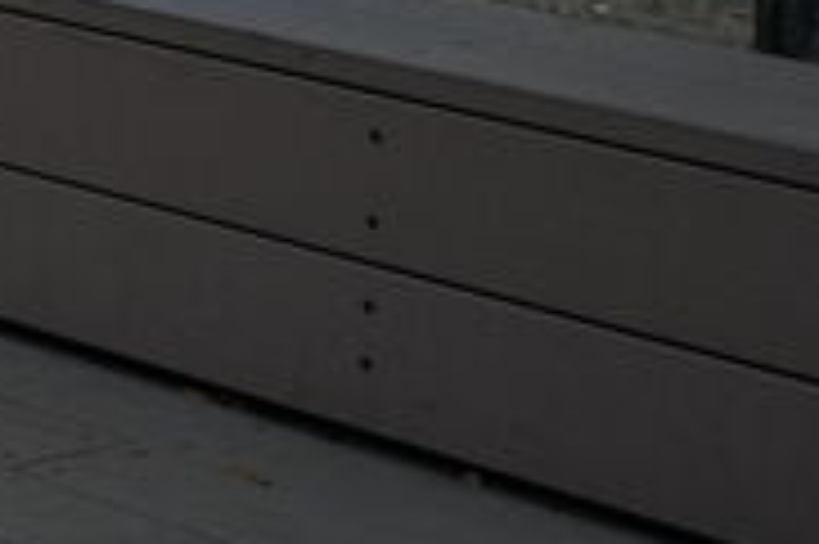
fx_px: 4205
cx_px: -1292
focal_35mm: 185
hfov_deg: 9.6
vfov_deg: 7.3
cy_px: -308
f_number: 4
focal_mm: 28
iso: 100
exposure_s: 1/160
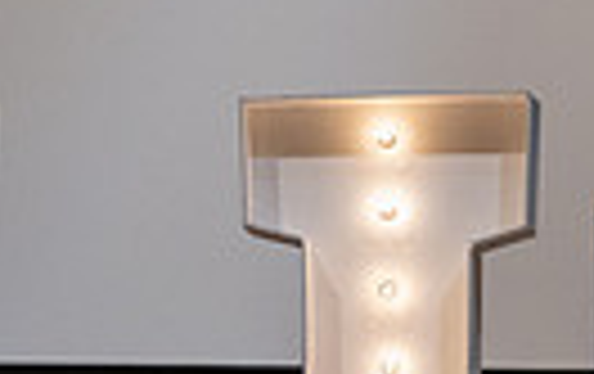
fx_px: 6081
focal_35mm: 375
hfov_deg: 5.5
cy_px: -198
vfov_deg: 3.5
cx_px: 946
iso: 5000
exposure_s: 1/320
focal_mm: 74
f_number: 4.5
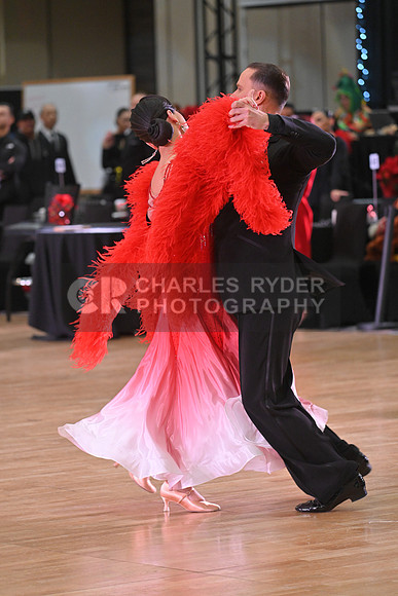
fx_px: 2983
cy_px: 298
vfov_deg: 11.4
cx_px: 199
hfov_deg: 7.6
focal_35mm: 180
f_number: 5
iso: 3200
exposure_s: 1/400
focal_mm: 180
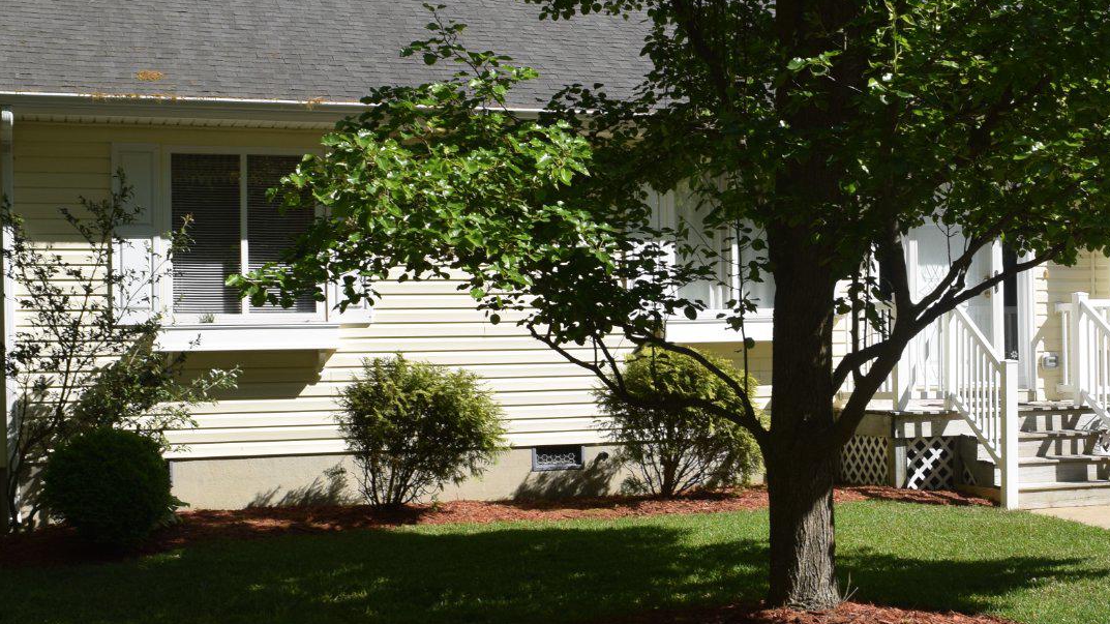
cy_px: 355
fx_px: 1589
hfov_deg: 37.7
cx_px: 809
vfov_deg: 22.2
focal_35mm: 54
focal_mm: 18
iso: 100
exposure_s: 1/200
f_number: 9
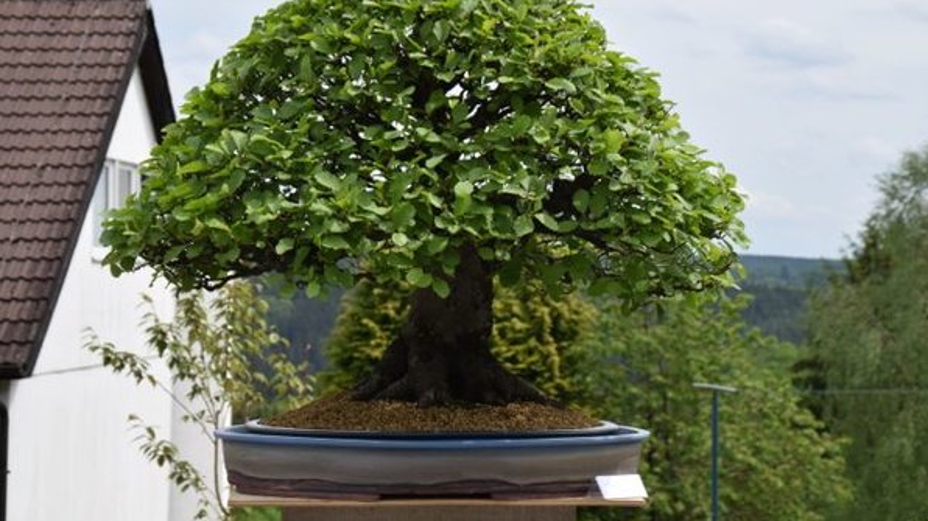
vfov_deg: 12.3
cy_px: 213
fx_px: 2411
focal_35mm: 98
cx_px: 464
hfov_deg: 21.8
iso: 200
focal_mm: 62
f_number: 9
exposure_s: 1/320
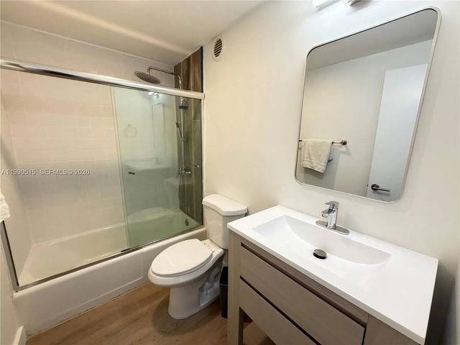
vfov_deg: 85.7
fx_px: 186
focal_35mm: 14
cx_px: 230
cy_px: 172
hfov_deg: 102.1
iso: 250
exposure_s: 1/60
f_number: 2.2
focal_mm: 2.22
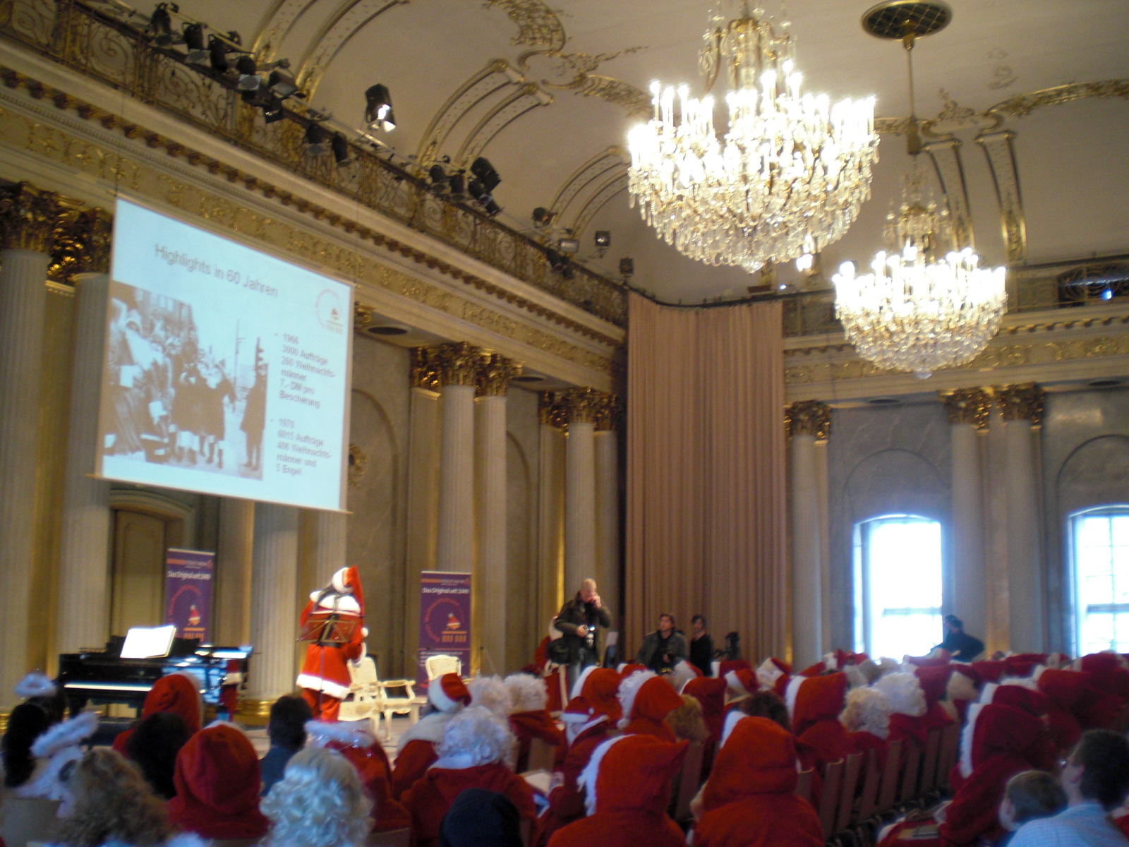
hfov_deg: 49.0
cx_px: 564
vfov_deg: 37.7
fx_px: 1239
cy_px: 424
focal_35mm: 38
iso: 200
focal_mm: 6.3
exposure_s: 1/15
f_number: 3.1
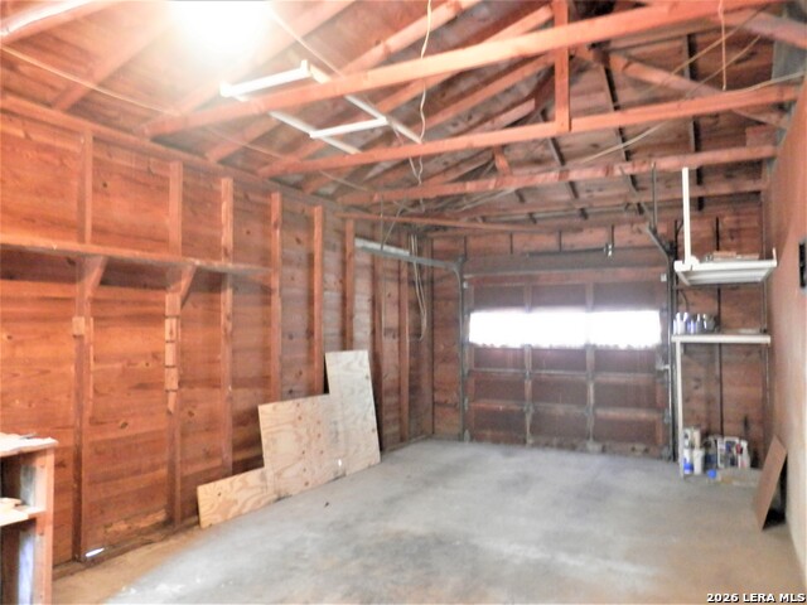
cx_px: 404
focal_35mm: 25
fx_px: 583
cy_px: 302
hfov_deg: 69.4
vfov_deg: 54.9
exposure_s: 1/4
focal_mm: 4.5
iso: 400
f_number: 3
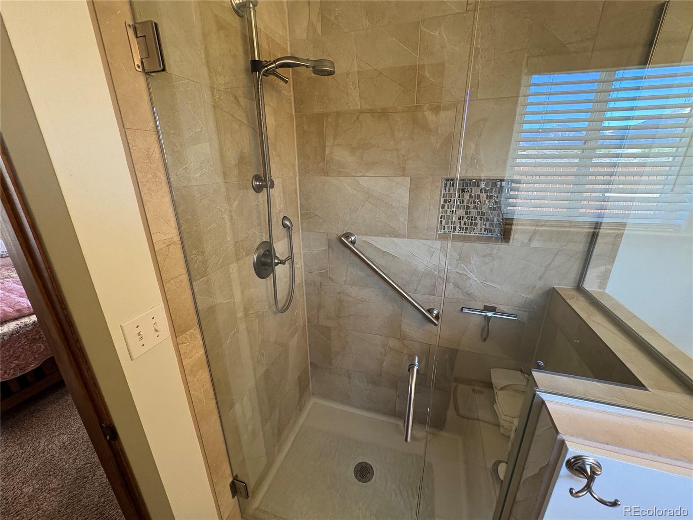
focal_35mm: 14
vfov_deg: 85.7
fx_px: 280
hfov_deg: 102.1
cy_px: 260
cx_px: 346
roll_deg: +0.8
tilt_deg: -18.4
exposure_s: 1/60
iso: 250
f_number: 2.2
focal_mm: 2.22
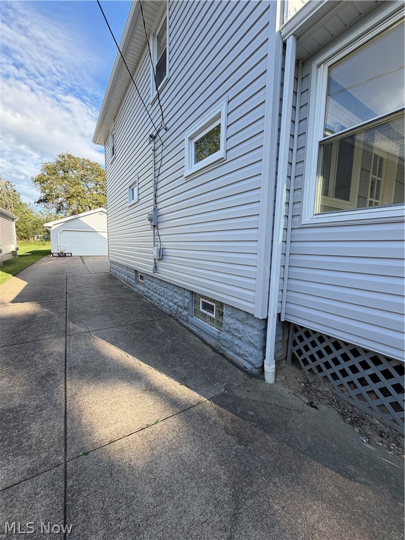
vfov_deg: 102.1
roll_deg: -1.5
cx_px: 202
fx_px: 218
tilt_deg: -5.3
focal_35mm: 14
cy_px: 270
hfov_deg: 85.7
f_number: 2.2
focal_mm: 2.22
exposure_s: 1/439
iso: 64
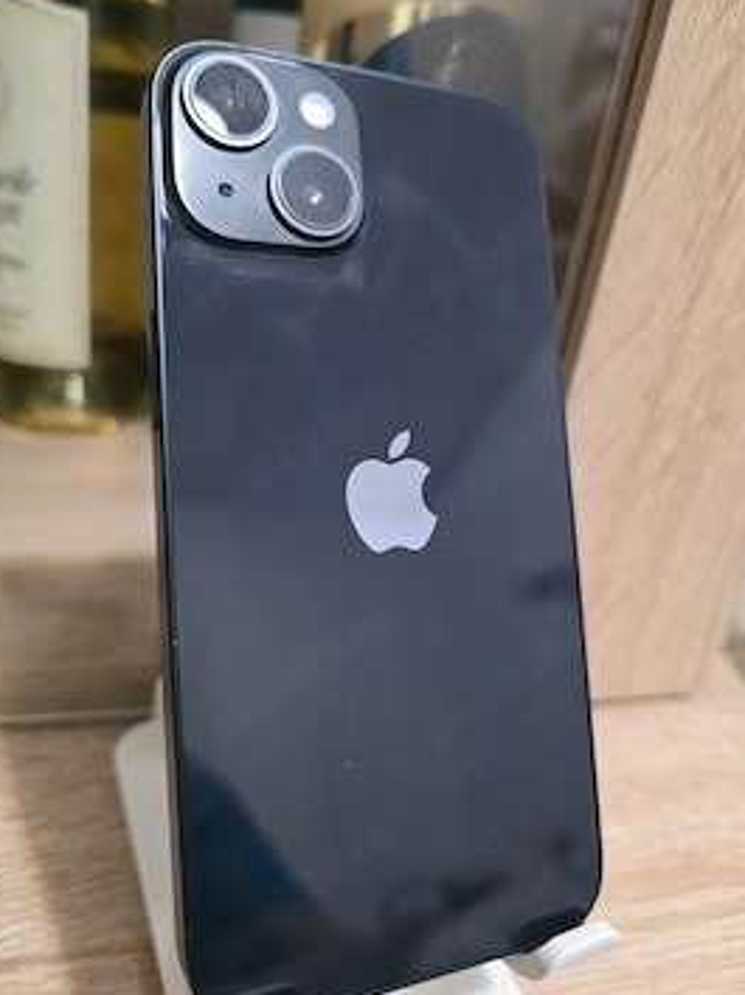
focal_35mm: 26
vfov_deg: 67.3
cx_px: 357
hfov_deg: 53.0
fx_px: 747
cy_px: 489
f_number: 1.7
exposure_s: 1/60
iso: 2000
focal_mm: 6.3
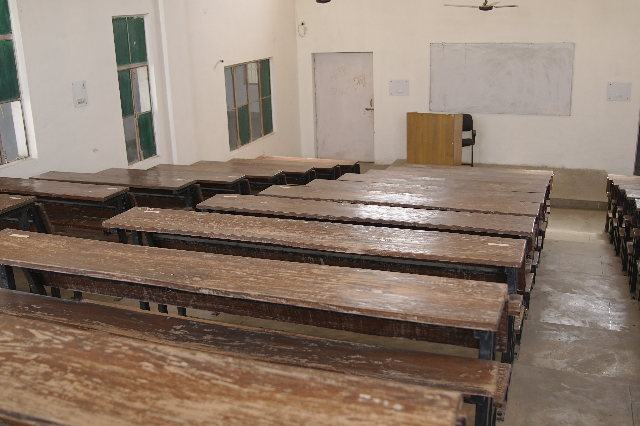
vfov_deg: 36.9
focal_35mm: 36
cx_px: 320
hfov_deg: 53.1
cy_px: 213
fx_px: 640
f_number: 2.8
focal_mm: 24
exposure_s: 1/125
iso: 500
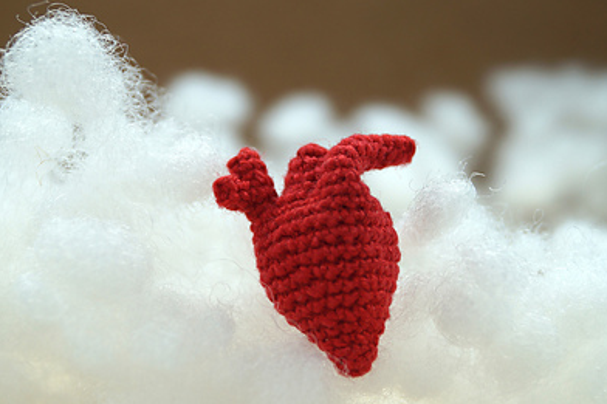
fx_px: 1446
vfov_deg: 15.9
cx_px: 282
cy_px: 241
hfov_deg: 23.7
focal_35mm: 86
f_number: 5.6
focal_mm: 35
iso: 100
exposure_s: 1/160
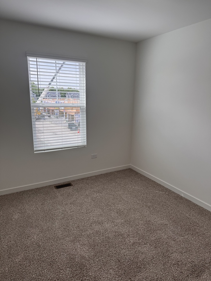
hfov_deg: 56.8
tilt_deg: -12.6
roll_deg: -0.7
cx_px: 106
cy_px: 140
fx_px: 195
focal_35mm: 24
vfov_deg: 71.6
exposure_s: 1/428
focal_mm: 6.76
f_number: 1.78
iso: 80
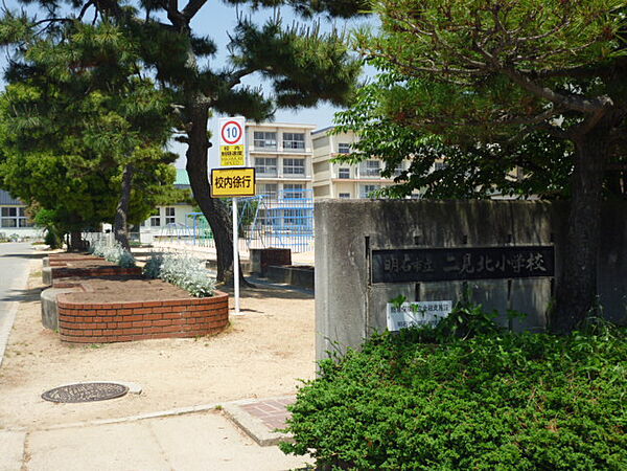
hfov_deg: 45.8
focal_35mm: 41
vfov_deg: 35.1
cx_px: 314
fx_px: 743
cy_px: 236
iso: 100
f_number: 11
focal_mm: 7.3
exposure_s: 1/80
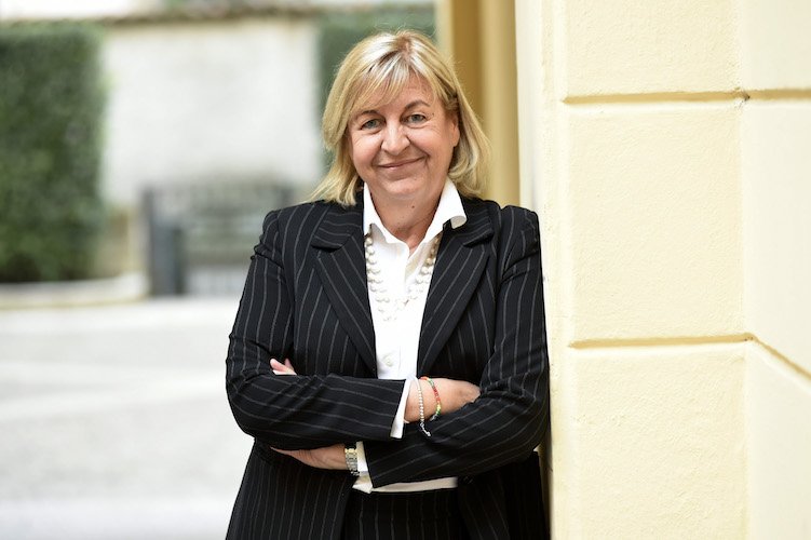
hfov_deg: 14.2
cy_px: 270
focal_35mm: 145
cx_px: 406
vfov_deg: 9.5
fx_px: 3265
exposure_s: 1/160
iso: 1600
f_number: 5
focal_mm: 145
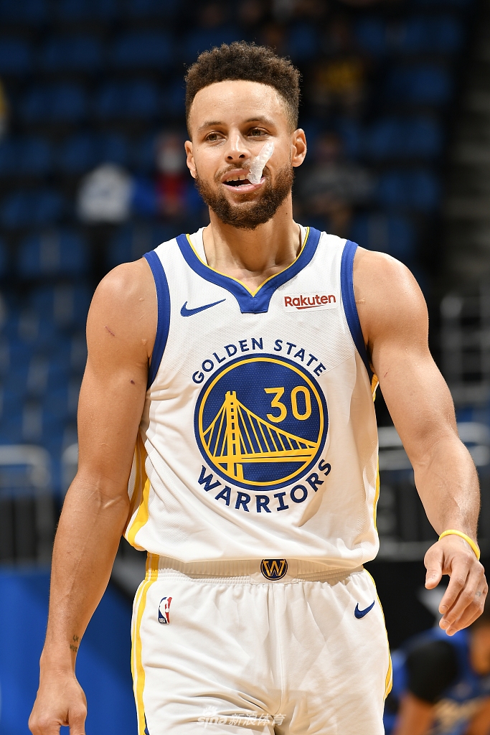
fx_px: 8571
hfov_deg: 3.3
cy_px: 368
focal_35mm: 420
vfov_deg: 4.9
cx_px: 245
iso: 160
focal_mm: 280
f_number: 6.3
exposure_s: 1/250
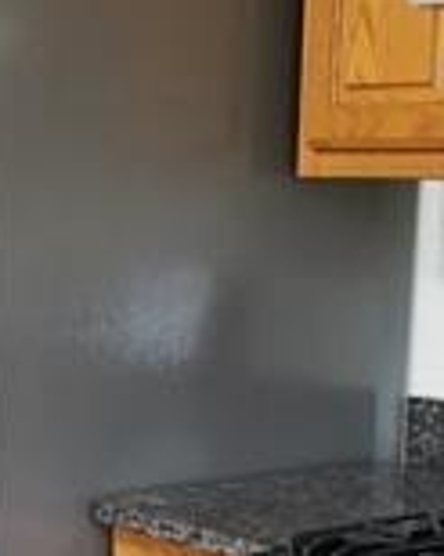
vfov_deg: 18.5
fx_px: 1628
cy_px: 639
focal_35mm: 99
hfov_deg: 15.5
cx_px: 162
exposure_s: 1/20
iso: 250
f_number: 1.7
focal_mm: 4.3
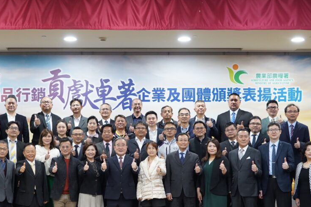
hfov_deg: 25.6
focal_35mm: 79
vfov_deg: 17.2
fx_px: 683
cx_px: 132
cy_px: 138
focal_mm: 57
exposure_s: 1/100
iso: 3200
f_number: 5
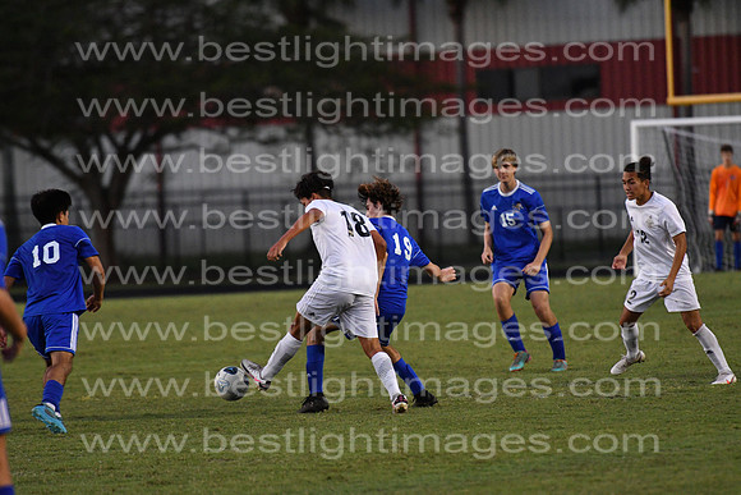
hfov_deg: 6.9
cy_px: 248
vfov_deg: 4.6
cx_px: 370
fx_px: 6176
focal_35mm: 300
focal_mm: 200
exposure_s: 1/800
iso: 3200
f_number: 3.2
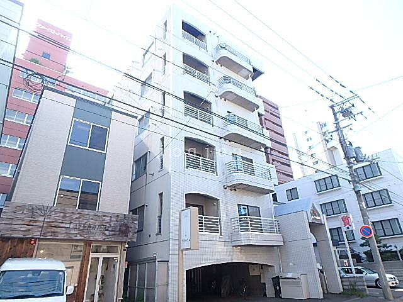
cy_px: 151
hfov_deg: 79.0
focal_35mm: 21
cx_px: 202
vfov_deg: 63.4
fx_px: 244
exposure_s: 1/125
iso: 125
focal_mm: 3.7
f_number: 3.5
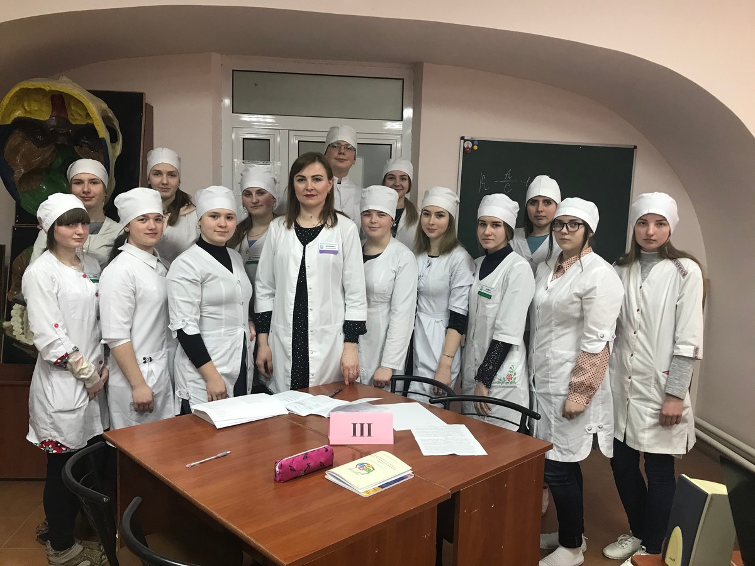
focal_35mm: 28
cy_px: 283
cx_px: 378
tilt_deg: -6.5
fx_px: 611
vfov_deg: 49.7
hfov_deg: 63.4
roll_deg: -2.1
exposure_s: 1/20
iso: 40
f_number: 1.8
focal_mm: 3.99
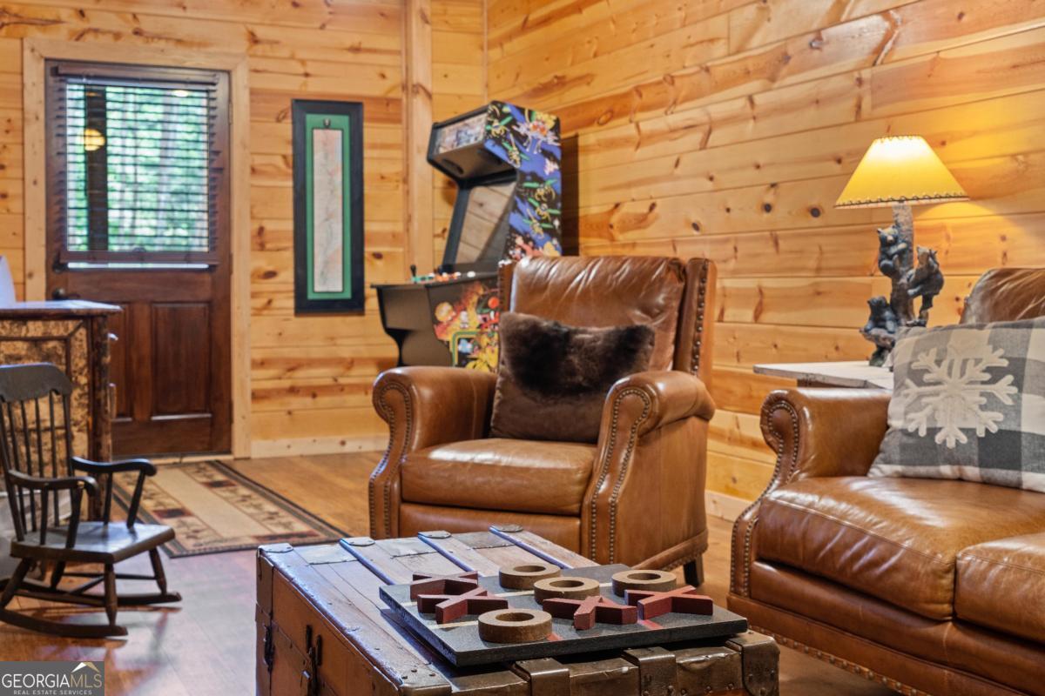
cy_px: 348
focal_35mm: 41
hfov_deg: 47.4
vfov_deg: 32.6
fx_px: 1190
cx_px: 522
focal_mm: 41
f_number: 8
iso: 640
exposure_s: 1.5
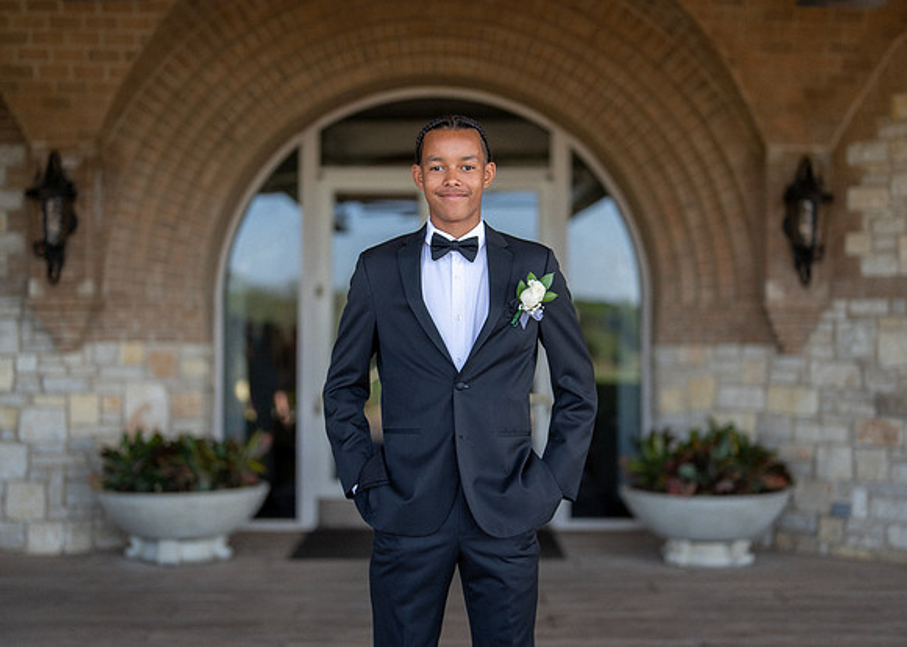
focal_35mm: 53
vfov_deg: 26.5
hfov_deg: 36.5
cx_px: 477
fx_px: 1376
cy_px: 318
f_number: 1.3
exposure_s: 1/1250
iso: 160
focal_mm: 50
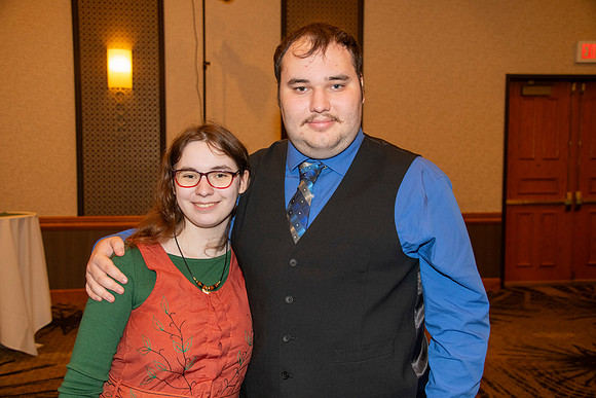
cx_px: 298
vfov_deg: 30.5
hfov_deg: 44.5
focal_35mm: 44
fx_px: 729
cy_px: 199
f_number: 5.6
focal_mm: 44
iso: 2000
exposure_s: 1/60
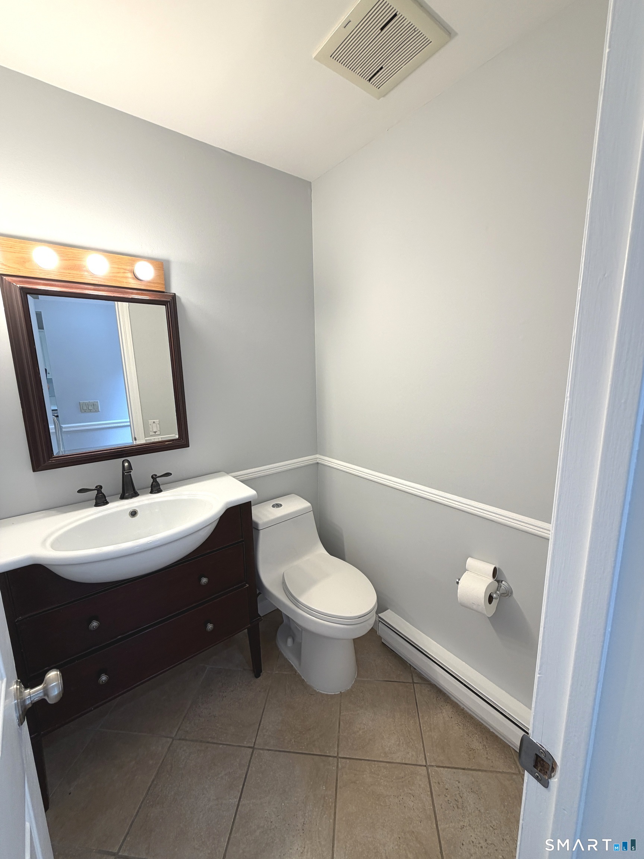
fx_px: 347
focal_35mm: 14
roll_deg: +0.7
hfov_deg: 85.7
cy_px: 430
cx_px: 322
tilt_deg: -9.9
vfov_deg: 102.1
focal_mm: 2.22
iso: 80
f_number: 2.2
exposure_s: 1/120
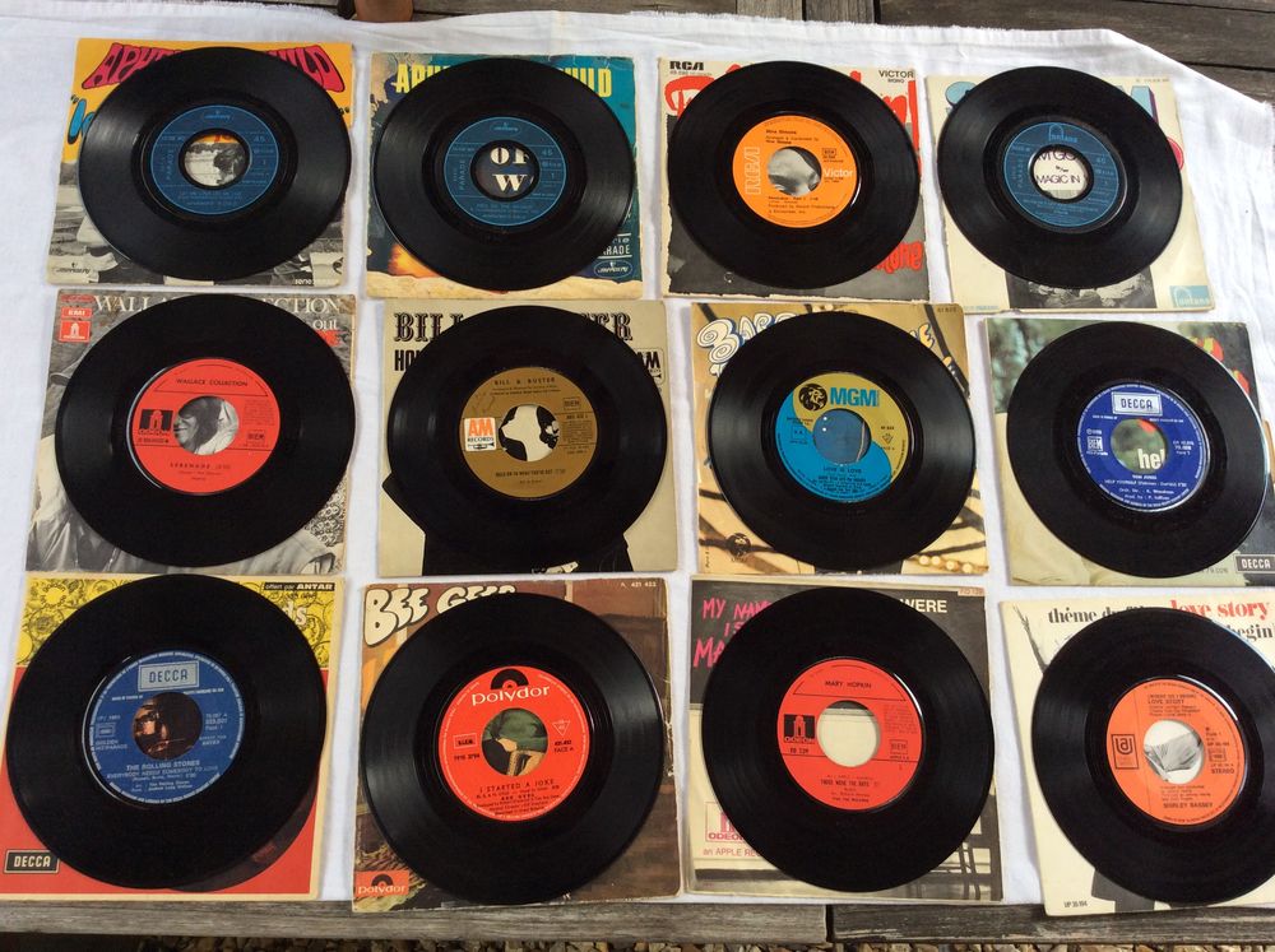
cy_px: 476
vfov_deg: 44.1
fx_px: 1177
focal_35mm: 32
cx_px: 638
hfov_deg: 56.9
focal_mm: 3.3
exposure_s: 1/100
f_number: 2.4
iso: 50
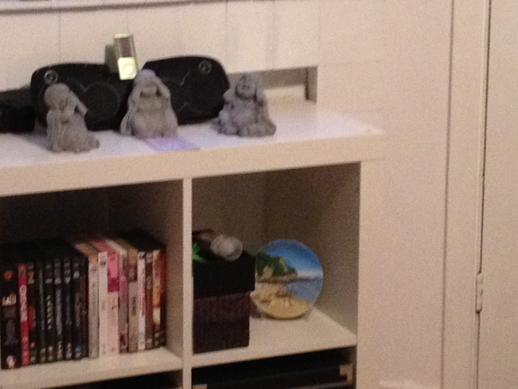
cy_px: 127
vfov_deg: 11.9
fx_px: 1856
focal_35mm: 124
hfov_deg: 15.9
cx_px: 206
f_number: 2.4
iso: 320
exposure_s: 1/20
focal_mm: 4.28
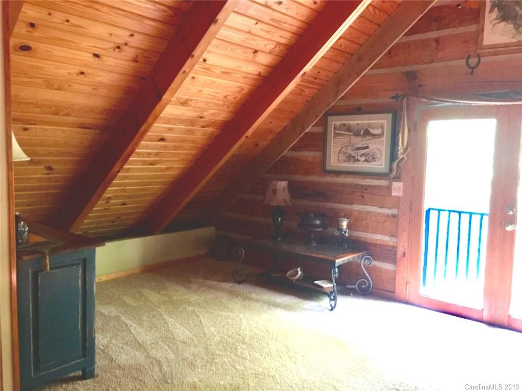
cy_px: 196
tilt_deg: -3.6
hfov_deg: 61.7
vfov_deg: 48.2
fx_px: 437
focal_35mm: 29
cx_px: 261
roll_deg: -2.0
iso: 125
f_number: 2.2
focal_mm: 4.15
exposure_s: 1/8
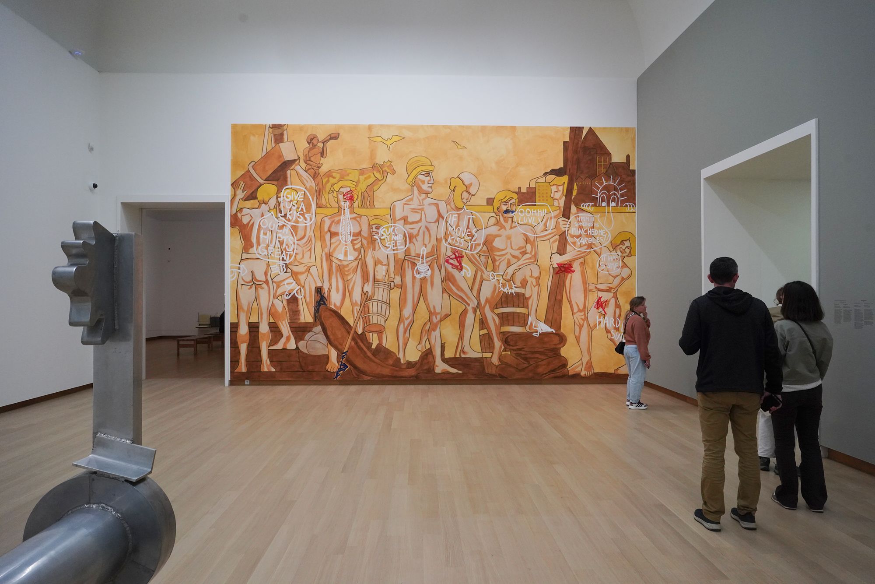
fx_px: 583
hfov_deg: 73.7
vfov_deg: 53.1
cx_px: 438
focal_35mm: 24
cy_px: 292
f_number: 9
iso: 3200
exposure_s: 1/80
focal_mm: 24
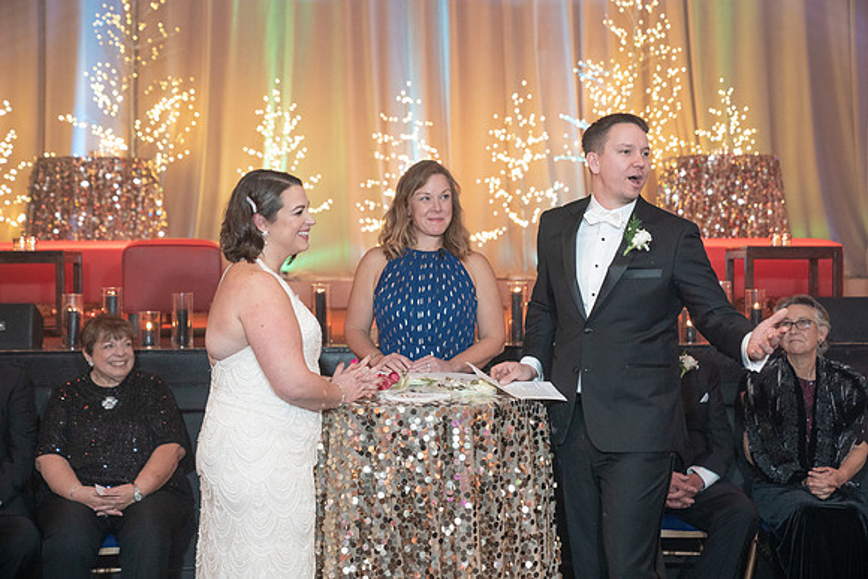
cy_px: 290
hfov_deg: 28.8
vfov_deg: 19.5
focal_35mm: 70
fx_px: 1688
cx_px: 434
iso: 4000
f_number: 4
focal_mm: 70
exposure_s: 1/125
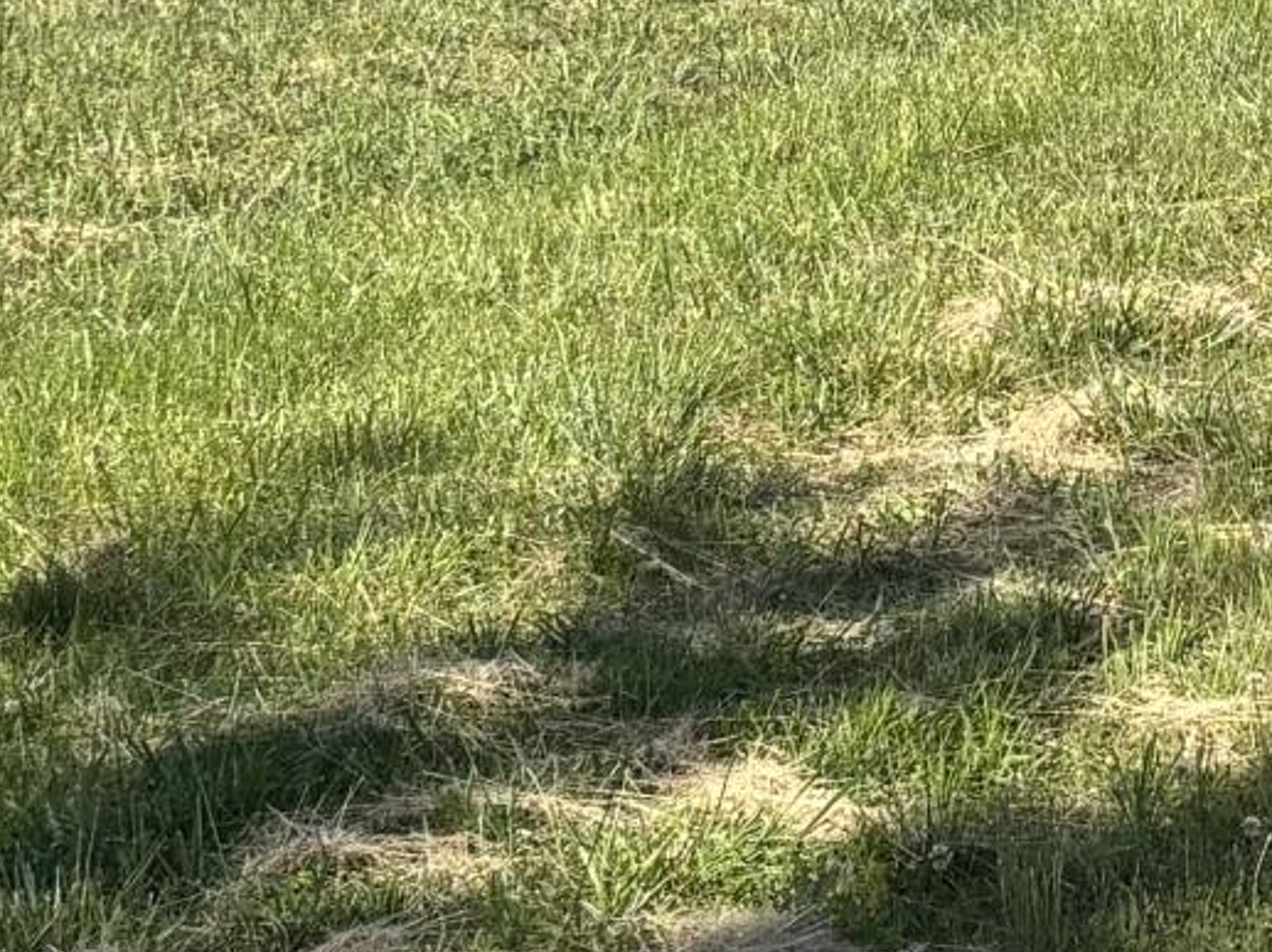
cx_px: 1513
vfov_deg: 9.7
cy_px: -125
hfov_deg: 12.8
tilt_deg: -9.0
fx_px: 5545
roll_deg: -0.4
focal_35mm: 151
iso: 50
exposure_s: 1/2857
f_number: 1.6
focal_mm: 5.96
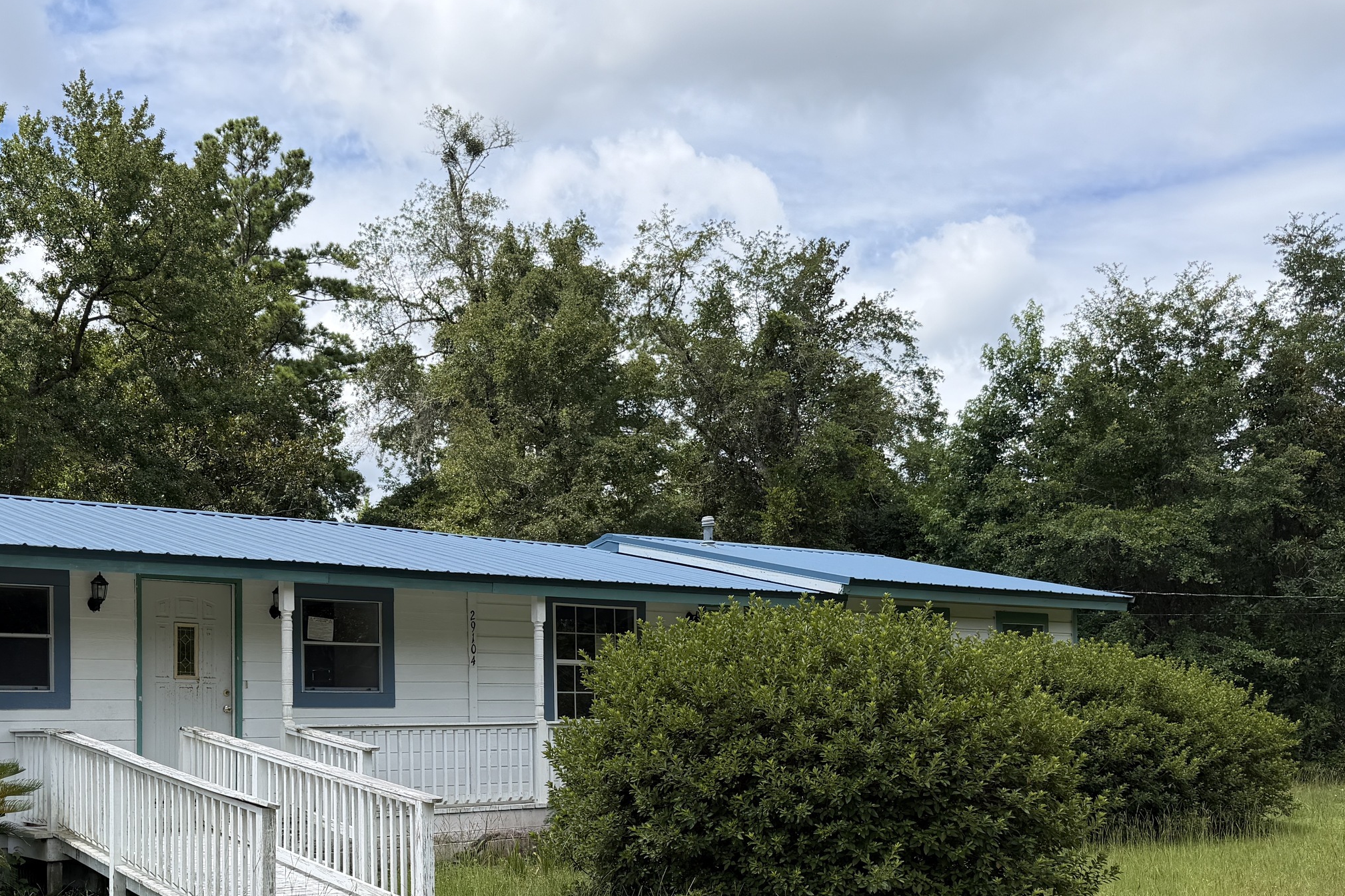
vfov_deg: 34.2
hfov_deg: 50.0
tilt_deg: +1.0
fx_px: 1420
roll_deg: +0.7
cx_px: 479
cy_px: 688
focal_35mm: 38
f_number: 1.78
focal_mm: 6.76
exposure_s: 1/3279
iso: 80
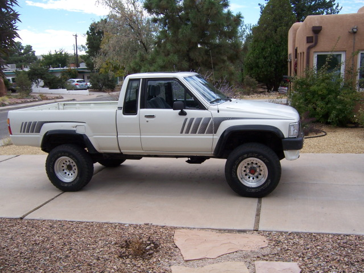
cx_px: 182
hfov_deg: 55.4
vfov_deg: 42.9
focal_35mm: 33
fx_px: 347
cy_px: 136
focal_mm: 5.5
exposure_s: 1/750
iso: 80
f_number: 3.4
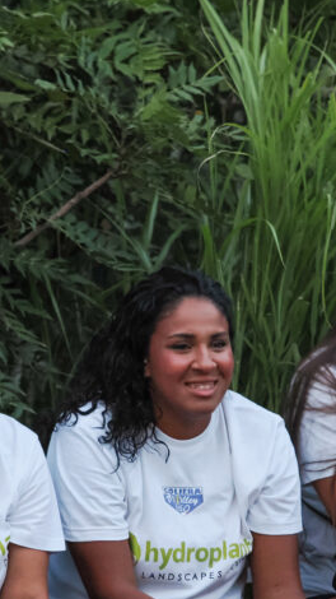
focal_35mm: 228
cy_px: 362
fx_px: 3615
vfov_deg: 9.5
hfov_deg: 5.3
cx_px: 102
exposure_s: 1/250
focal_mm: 64
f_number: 2.8
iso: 6400
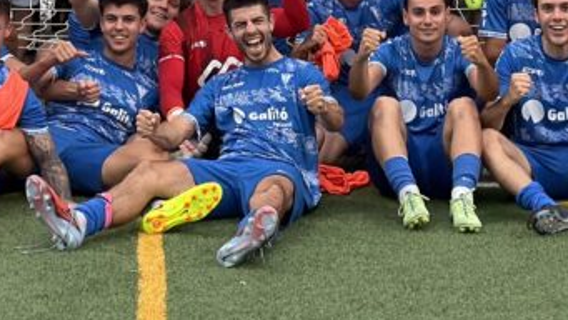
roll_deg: -2.2
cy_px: -178
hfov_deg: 13.7
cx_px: 222
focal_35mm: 157
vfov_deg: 7.6
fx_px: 2365
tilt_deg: +0.0
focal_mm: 6.76
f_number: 1.78
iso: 320
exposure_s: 1/265
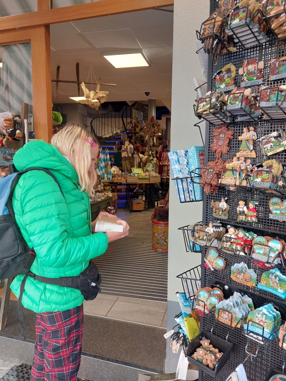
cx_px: 144
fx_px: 275
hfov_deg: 54.9
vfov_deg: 69.4
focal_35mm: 25
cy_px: 192
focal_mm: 5.23
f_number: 1.8
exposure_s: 1/50
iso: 32
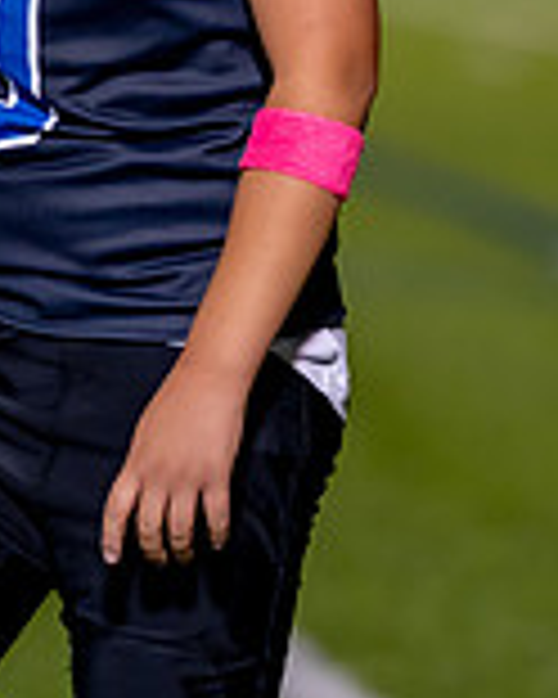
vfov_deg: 3.8
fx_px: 10384
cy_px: 55
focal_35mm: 503
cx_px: 106
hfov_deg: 3.1
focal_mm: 135
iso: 2000
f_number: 1.8
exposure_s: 1/1000
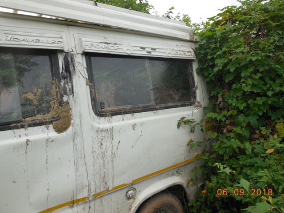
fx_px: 205
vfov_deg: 54.9
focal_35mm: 25
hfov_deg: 69.4
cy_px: 106
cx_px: 142
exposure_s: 1/800
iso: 125
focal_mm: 4.5
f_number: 3.1
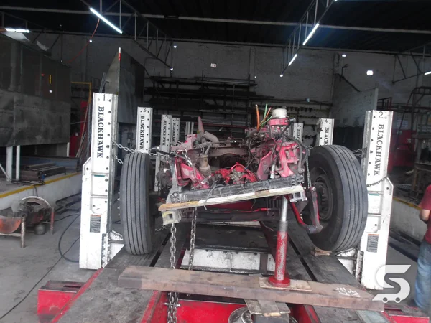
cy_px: 162
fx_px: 336
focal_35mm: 27
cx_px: 216
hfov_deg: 65.3
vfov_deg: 51.4
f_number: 3
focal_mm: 4.9
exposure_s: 1/60
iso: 250
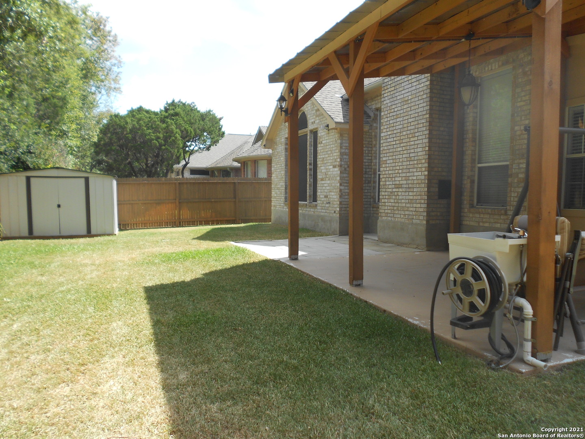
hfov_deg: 67.3
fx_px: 439
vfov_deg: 53.1
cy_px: 220
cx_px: 292
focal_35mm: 26
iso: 80
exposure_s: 1/320
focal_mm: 4.6
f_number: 3.2
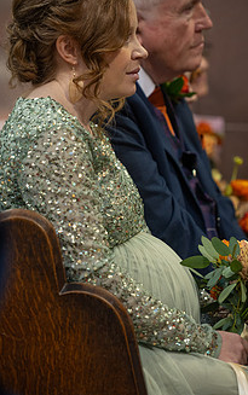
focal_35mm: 238
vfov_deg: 8.8
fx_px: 2568
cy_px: 182
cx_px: 141
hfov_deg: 5.5
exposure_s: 1/125
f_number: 2.8
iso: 1600
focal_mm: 170
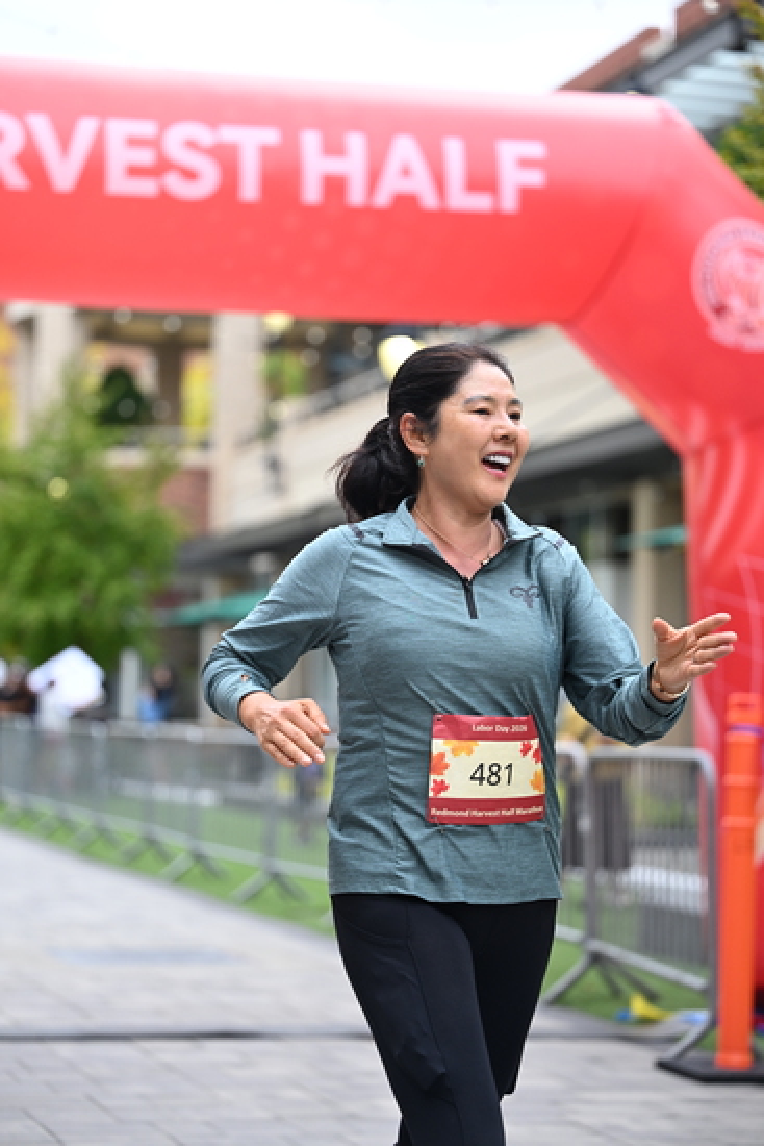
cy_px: 573
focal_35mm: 87
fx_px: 2768
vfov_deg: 23.4
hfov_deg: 15.7
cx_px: 382
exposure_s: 1/2000
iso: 640
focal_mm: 87
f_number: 2.8
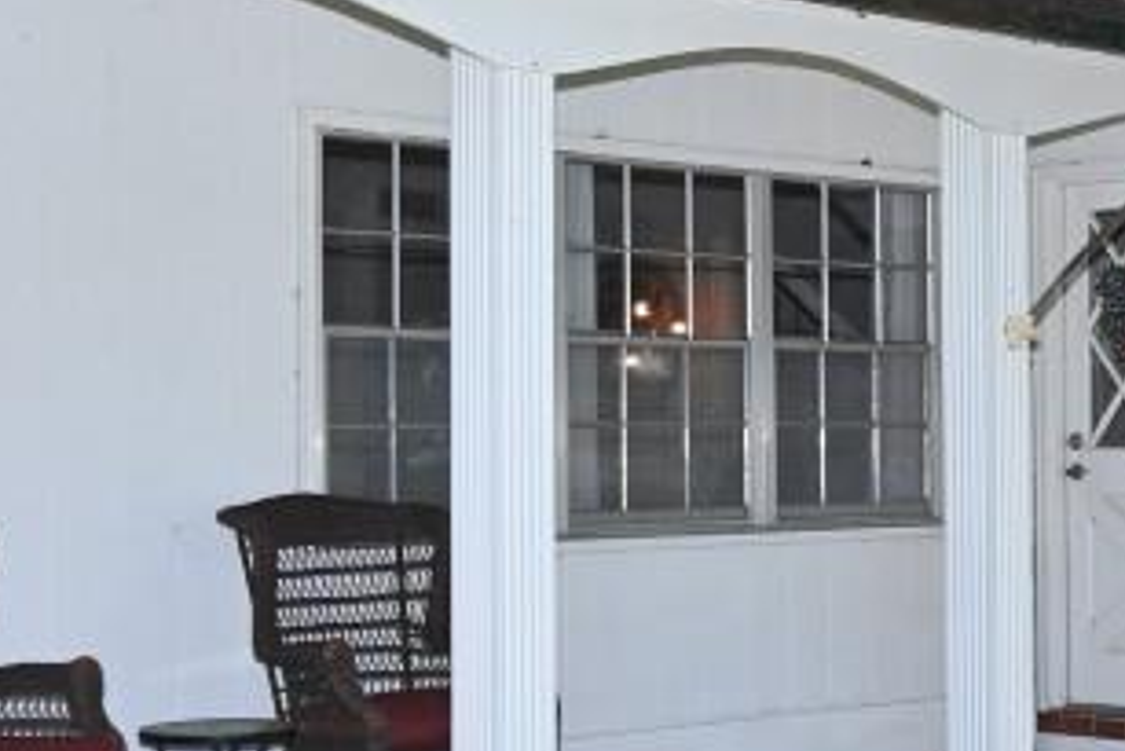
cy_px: 341
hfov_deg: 24.2
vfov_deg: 16.7
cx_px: 949
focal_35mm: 82
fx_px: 2564
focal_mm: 14
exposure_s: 1/100
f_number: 5
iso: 100
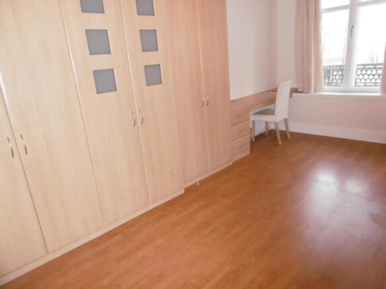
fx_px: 268
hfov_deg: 71.6
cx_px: 193
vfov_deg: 56.8
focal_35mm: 24
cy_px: 144
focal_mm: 4.3
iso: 640
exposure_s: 1/125
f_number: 3.1
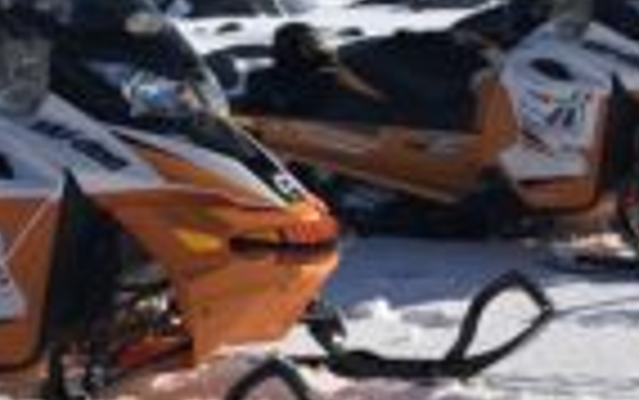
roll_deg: +0.1
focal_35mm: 100
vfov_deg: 12.9
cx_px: 122
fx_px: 1743
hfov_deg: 20.5
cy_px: -36
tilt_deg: -3.1
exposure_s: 1/3425
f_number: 1.8
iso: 20
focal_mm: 3.99
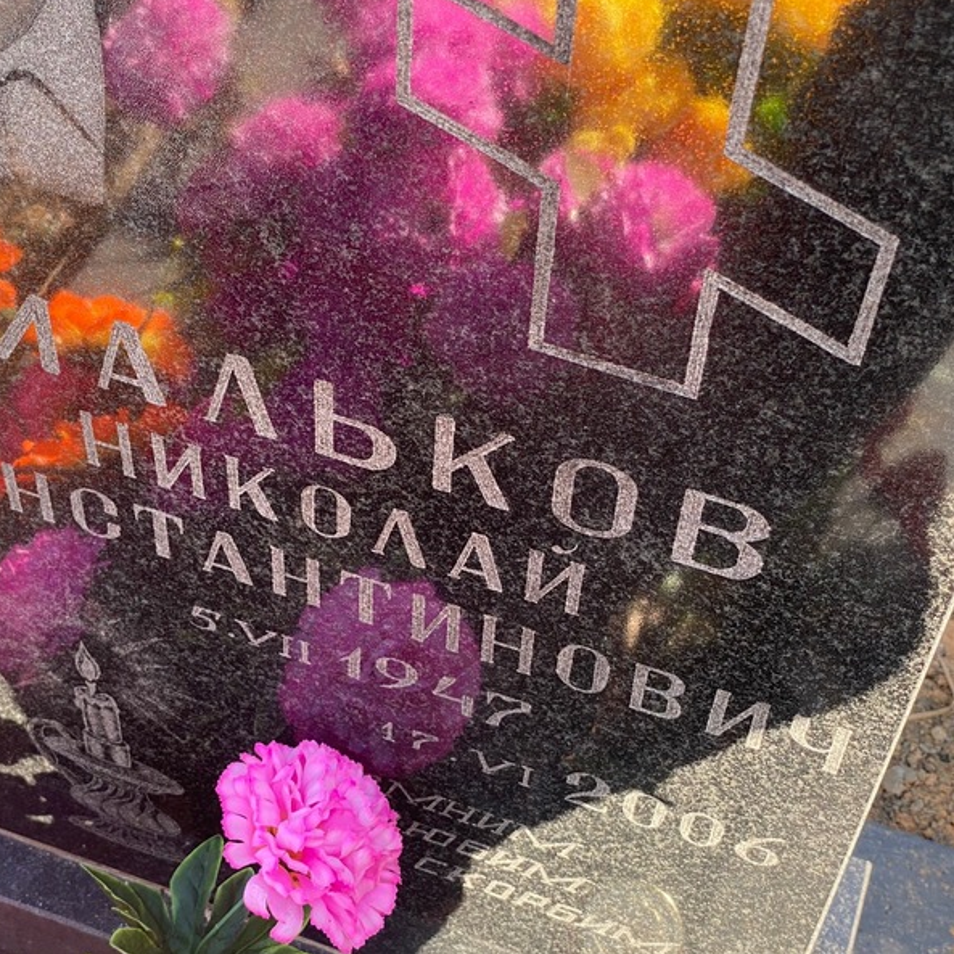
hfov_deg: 27.7
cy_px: 478
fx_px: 1933
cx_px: 401
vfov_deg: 27.7
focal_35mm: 62
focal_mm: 6
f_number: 2
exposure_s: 1/122
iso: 20
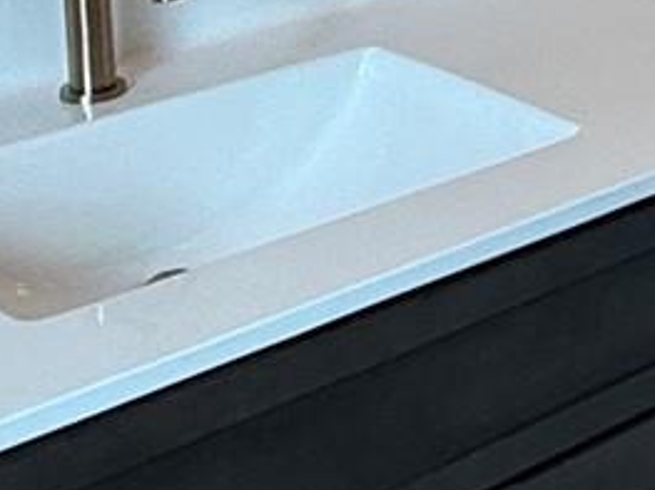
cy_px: -331
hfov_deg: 16.1
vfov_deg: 12.6
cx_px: 1053
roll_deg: -1.0
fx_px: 2062
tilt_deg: -9.0
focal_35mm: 109
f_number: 2.2
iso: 64
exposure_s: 1/153
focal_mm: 2.22
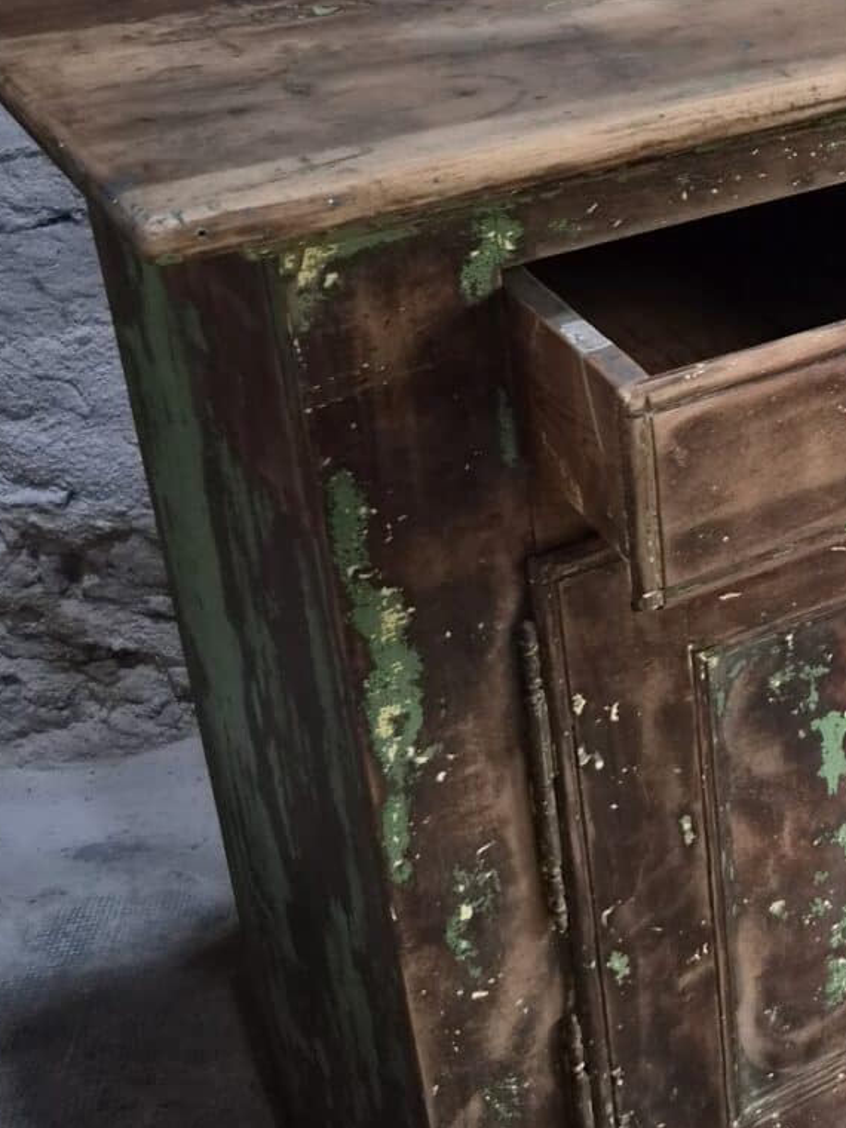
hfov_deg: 21.8
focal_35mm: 62
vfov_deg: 30.8
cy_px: 325
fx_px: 2020
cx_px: 1034
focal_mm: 5.4
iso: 1250
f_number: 1.8
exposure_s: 1/50
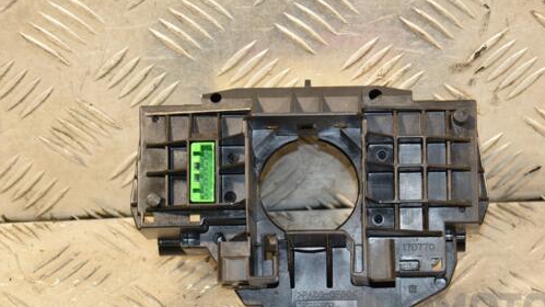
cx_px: 301
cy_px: 163
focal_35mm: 125
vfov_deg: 9.7
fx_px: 1806
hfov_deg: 17.2
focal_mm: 66
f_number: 5.3
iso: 800
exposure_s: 1/80
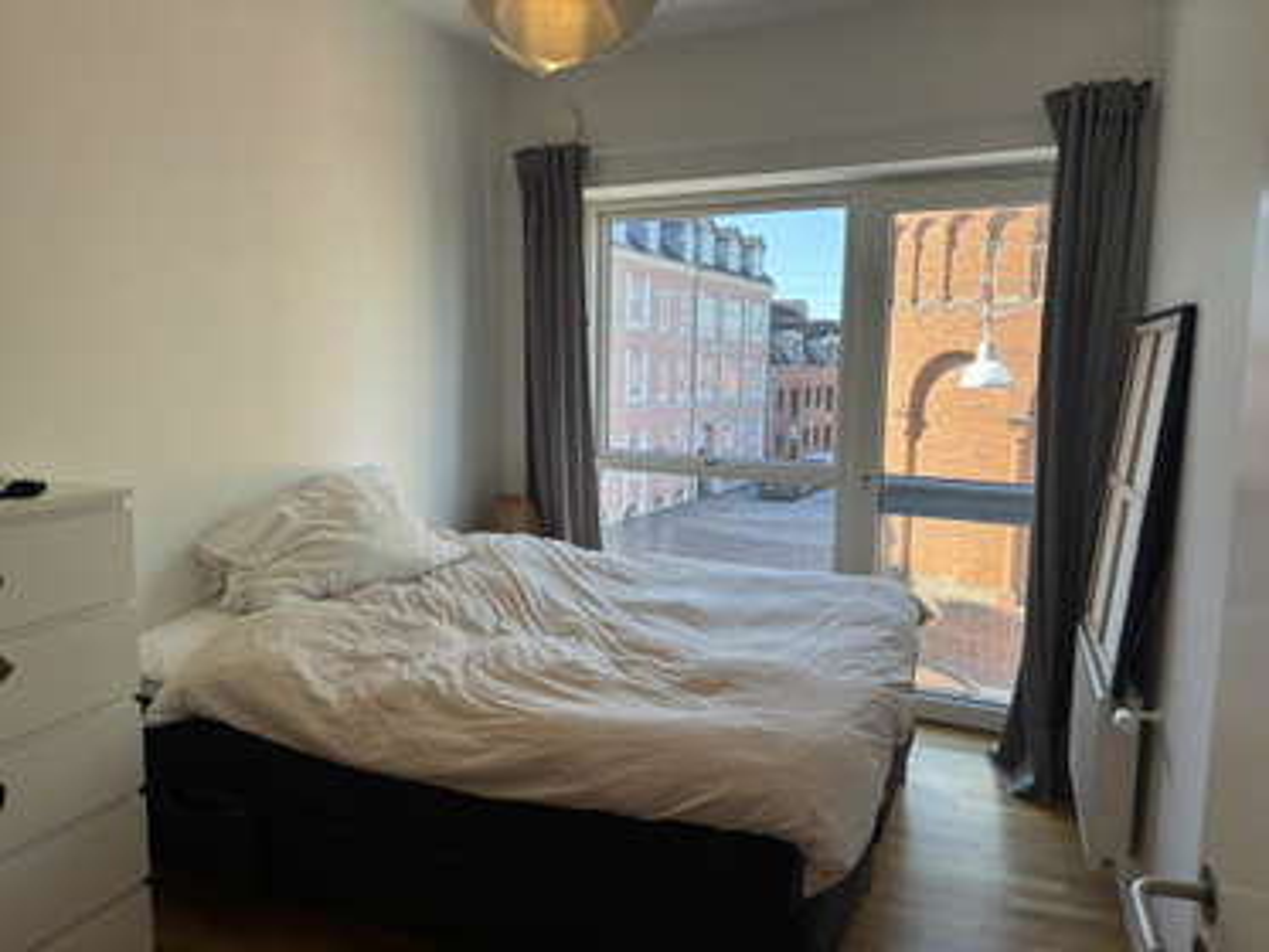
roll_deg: -2.0
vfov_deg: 53.1
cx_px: 634
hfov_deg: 67.3
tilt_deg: -6.8
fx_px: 953
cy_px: 476
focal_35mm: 26
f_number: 1.6
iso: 40
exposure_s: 1/200
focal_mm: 5.96
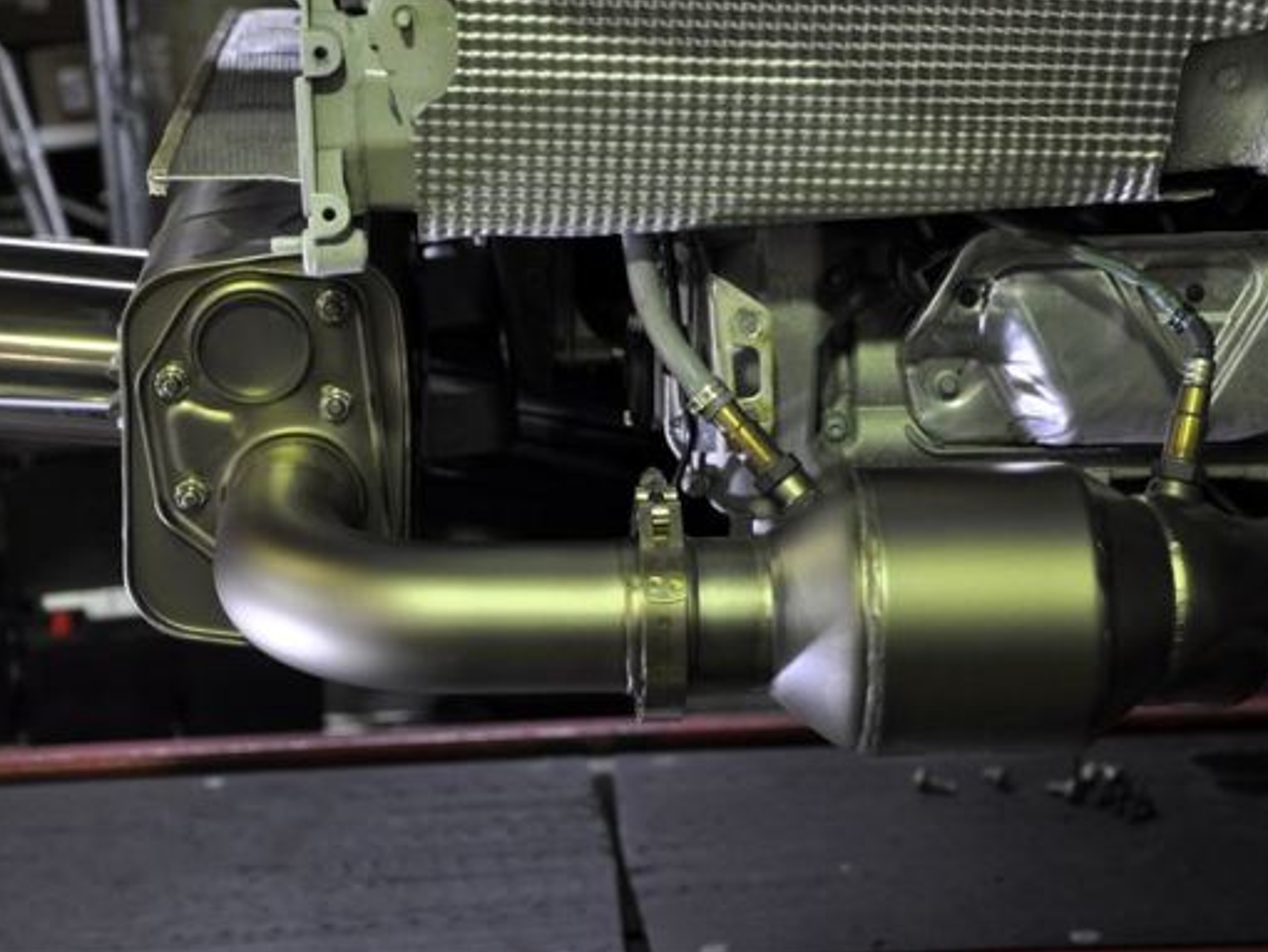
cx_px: 639
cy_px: 474
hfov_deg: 22.7
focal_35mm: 86
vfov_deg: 17.2
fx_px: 3152
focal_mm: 52
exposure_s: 1/30
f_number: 5.6
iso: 900
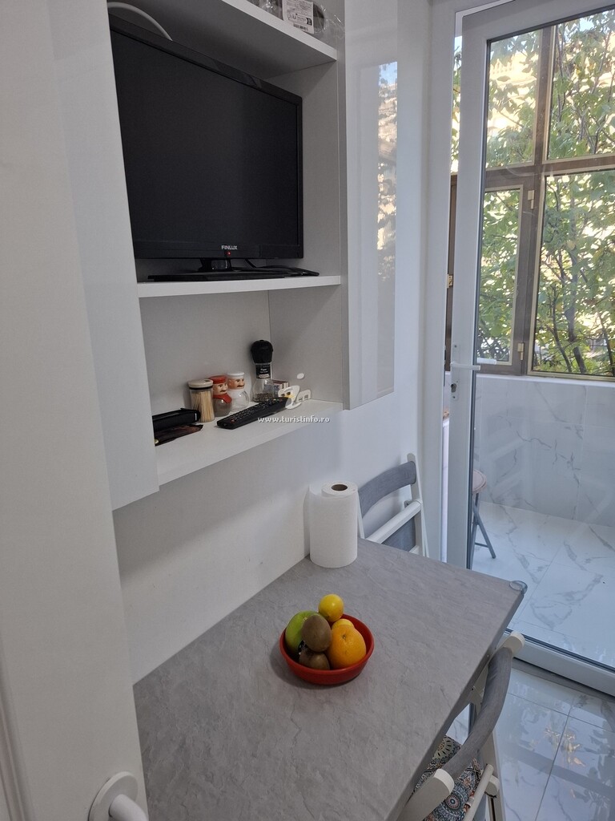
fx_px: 545
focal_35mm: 23
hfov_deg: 58.9
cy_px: 410
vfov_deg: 73.9
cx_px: 308
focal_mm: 5.54
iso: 100
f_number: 1.8
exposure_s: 1/100
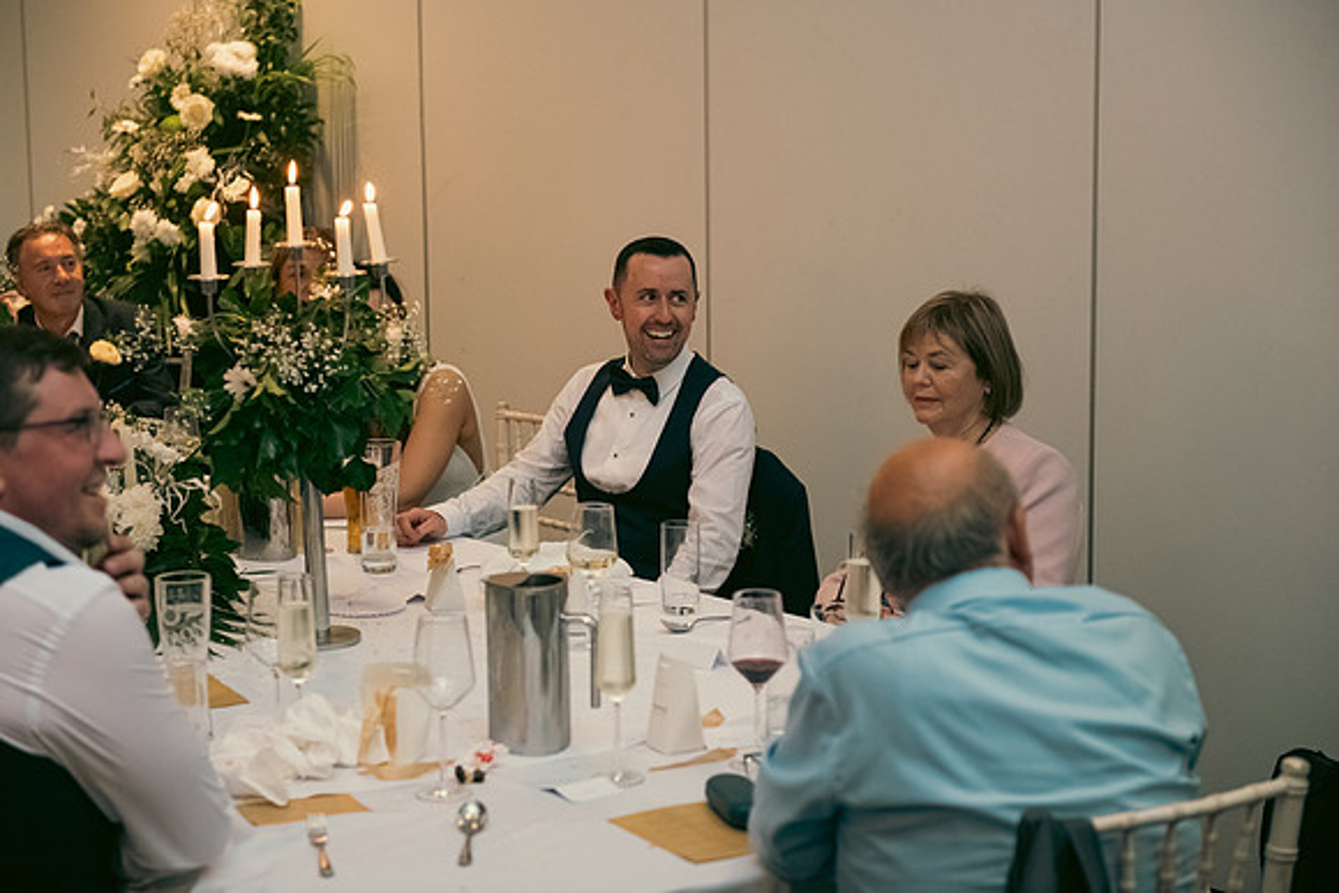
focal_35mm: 70
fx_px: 2604
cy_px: 446
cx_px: 670
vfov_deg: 19.5
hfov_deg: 28.8
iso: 2000
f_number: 3.5
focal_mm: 70
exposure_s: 1/160
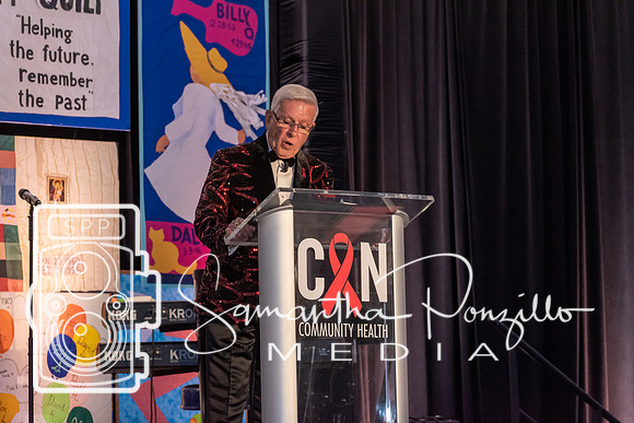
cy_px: 212
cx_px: 317
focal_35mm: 123
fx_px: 2167
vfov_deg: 11.2
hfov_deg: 16.6
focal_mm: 82
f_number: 4.8
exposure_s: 1/60
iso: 3200
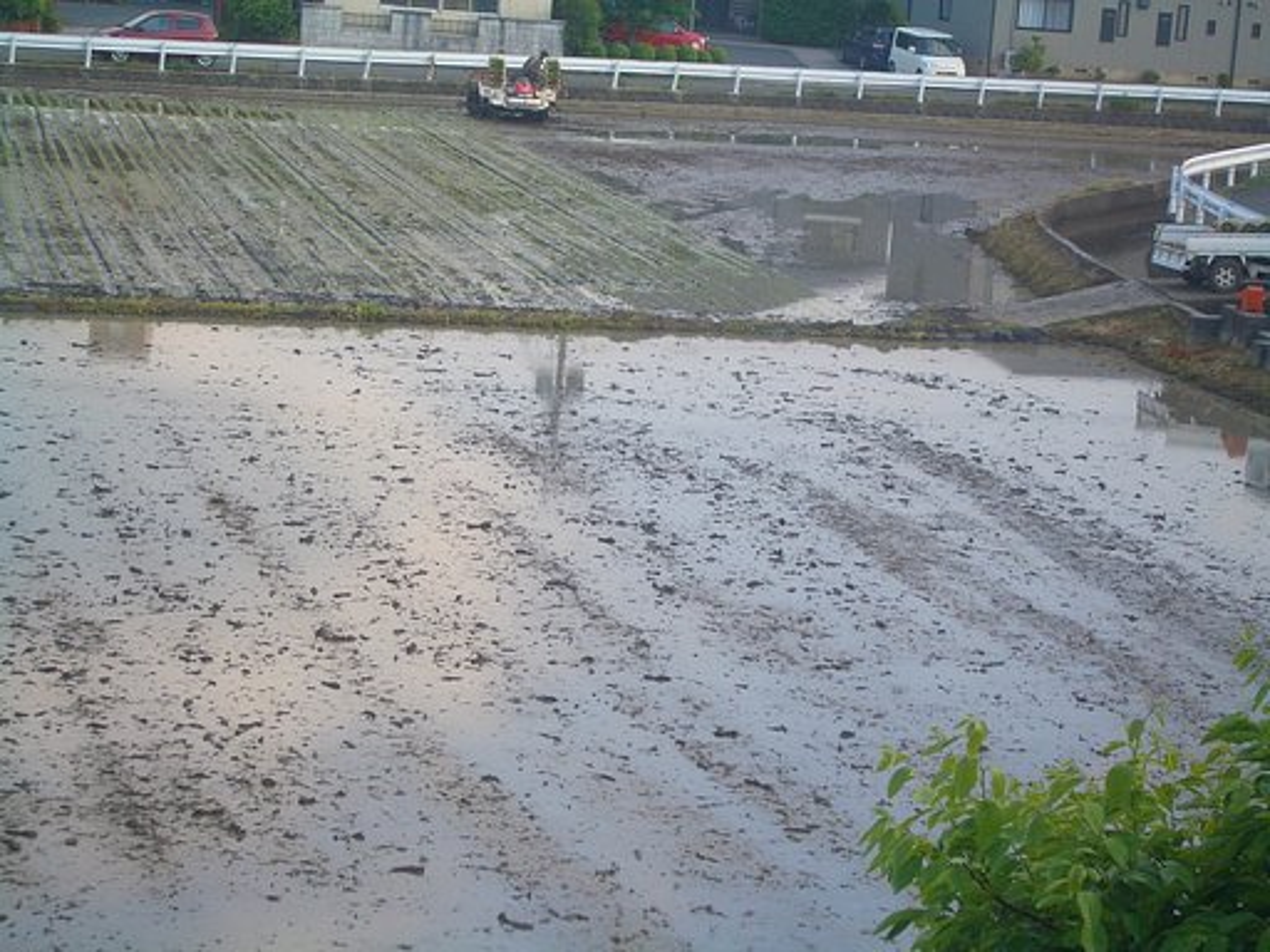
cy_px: 476
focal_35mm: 88
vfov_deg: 16.8
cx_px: 635
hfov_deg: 22.3
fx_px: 3229
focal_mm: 14.6
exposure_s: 1/100
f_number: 4.4
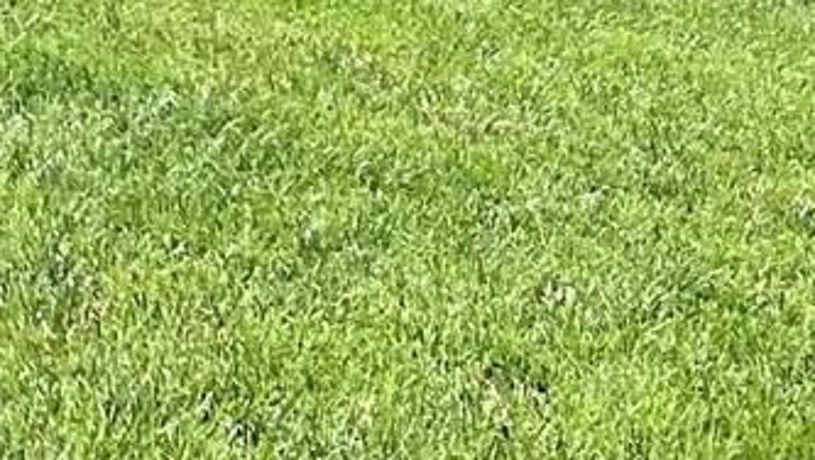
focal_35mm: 174
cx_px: -1001
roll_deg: +1.1
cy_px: -595
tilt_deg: +3.0
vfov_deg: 6.7
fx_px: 3764
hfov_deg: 10.9
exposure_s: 1/2571
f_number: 1.5
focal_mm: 5.7
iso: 50
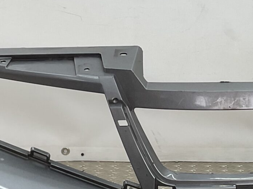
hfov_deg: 18.2
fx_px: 782
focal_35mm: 107
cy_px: 65
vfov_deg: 13.8
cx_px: 210
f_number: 1.8
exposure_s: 1/108
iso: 16
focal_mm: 3
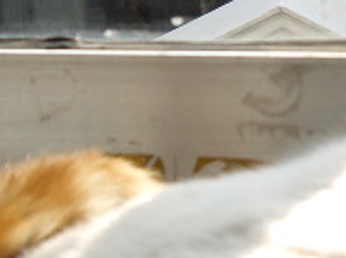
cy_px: 21
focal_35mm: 198
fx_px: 1975
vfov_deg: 7.5
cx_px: 548
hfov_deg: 9.7
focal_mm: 7.9
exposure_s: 1/320
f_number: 2.8
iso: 64
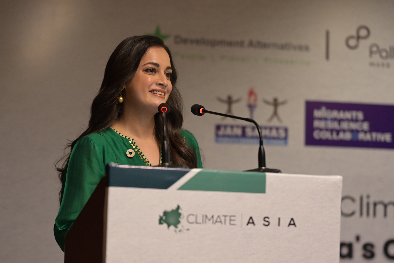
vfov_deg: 10.8
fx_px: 1390
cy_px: 132
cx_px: 197
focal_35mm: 127
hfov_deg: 16.1
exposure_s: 1/200
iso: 1250
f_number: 1.8
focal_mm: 85
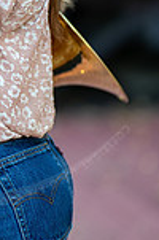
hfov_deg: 5.3
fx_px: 1690
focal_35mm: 254
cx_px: -75
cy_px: 6
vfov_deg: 8.1
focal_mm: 85
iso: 160
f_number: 1.2
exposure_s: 1/500
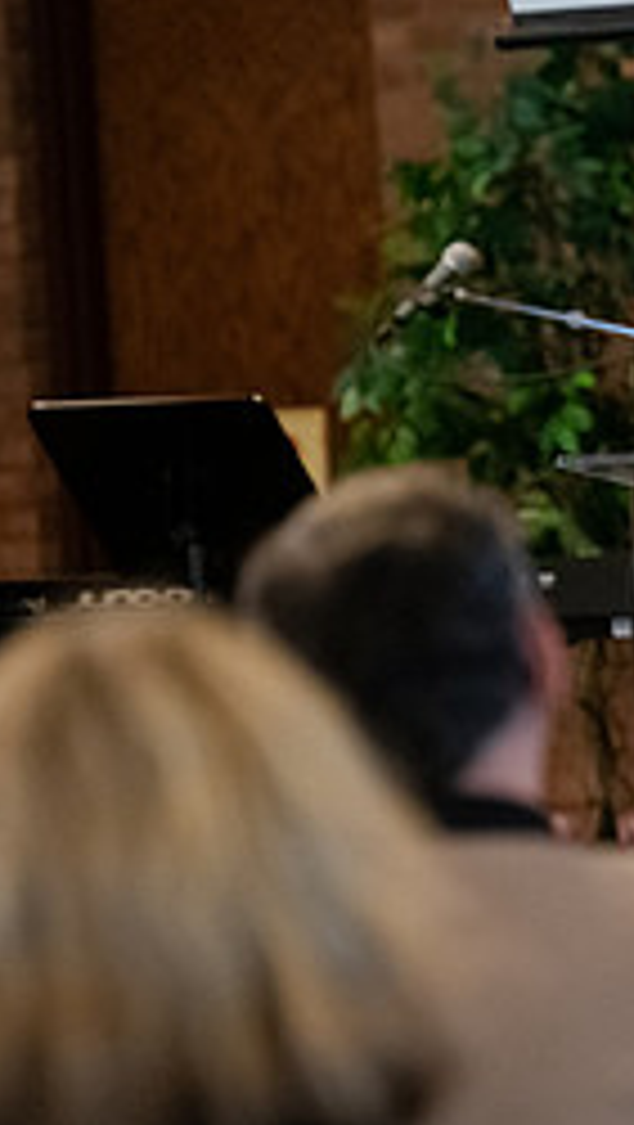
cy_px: 538
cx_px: 1223
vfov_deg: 7.3
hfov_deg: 4.1
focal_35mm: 296
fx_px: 8829
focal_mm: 122
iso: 5000
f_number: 2.8
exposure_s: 1/200
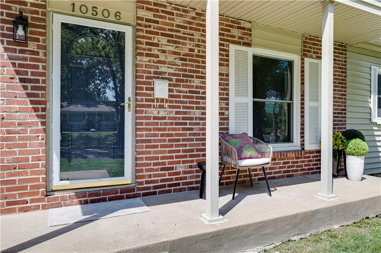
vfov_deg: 53.1
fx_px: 254
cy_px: 126
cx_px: 190
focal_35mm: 24
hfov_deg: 73.8
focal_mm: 24
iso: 100
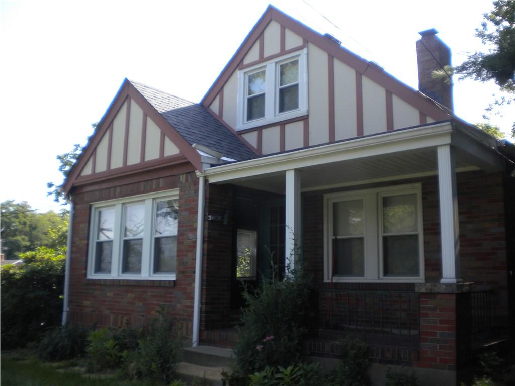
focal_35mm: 35
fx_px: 521
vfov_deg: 40.7
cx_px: 258
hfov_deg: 52.6
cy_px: 193
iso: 80
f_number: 3.1
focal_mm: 6.3
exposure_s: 1/337
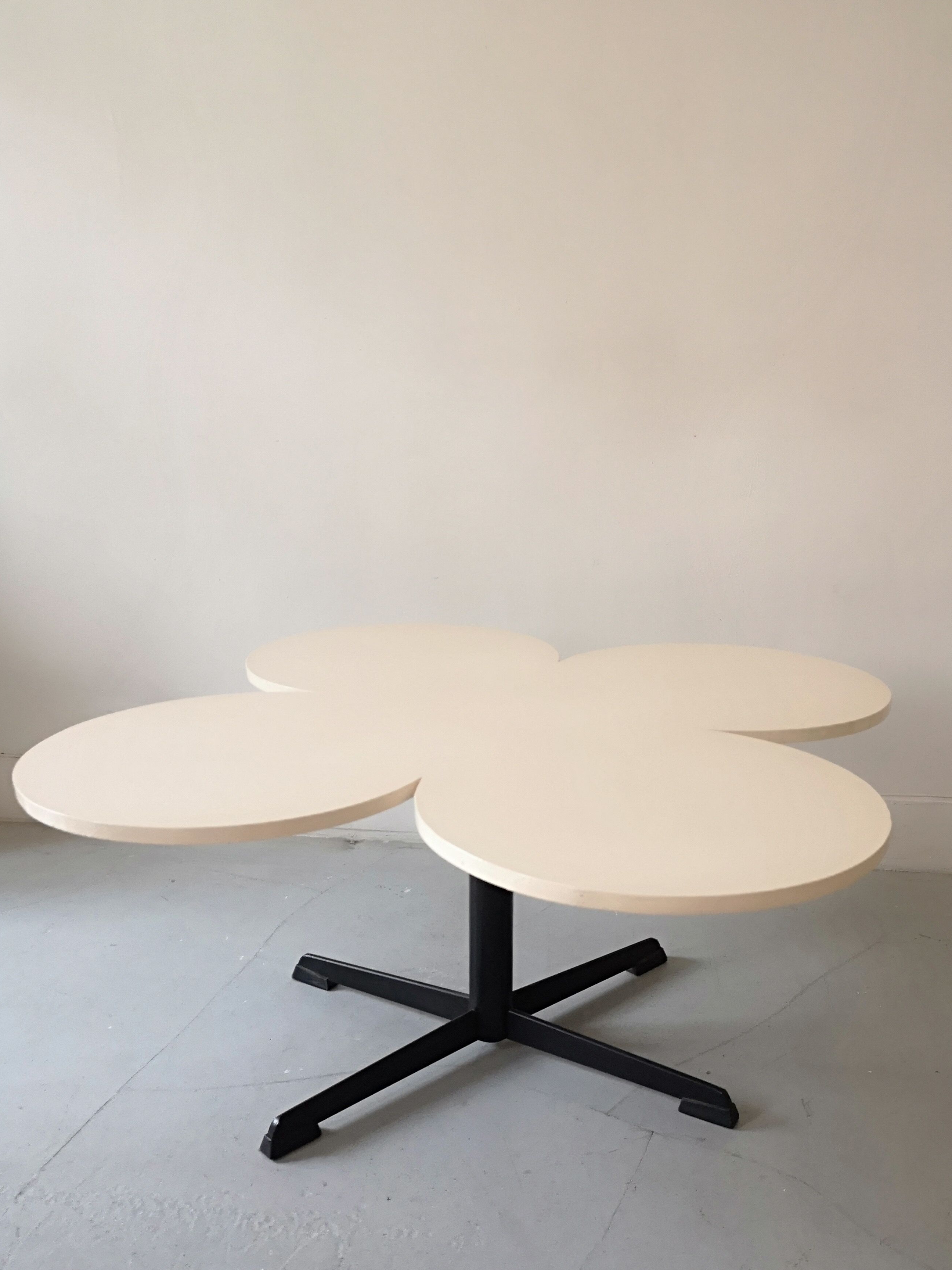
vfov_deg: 58.3
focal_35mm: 31
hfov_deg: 45.4
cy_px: 680
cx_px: 508
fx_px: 1137
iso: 320
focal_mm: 3.95
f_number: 1.8
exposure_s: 1/25
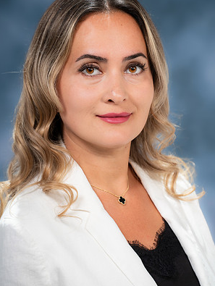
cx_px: 108
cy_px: 132
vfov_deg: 10.6
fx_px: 1538
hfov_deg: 8.0
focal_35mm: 186
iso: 320
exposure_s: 1/200
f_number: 5.6
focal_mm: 170
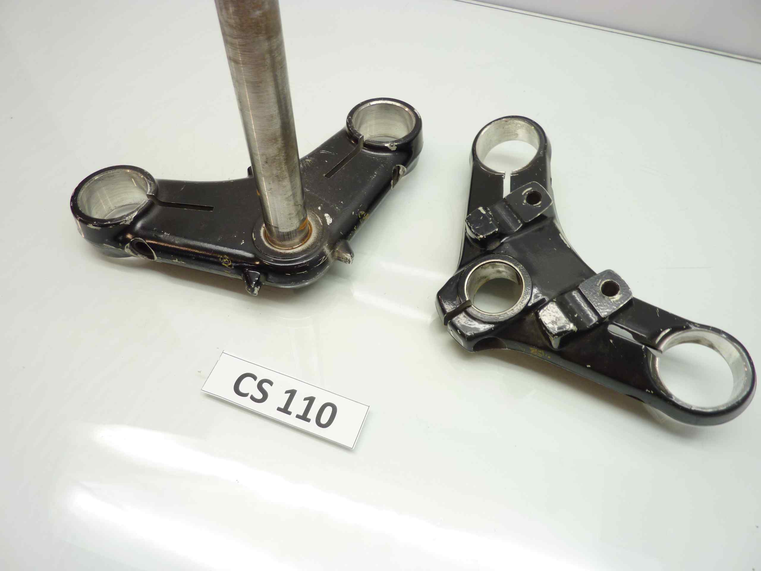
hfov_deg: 69.4
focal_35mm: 25
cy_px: 286
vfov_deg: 54.9
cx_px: 380
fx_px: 550
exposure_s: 1/15
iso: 80
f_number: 3.3
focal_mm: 4.1
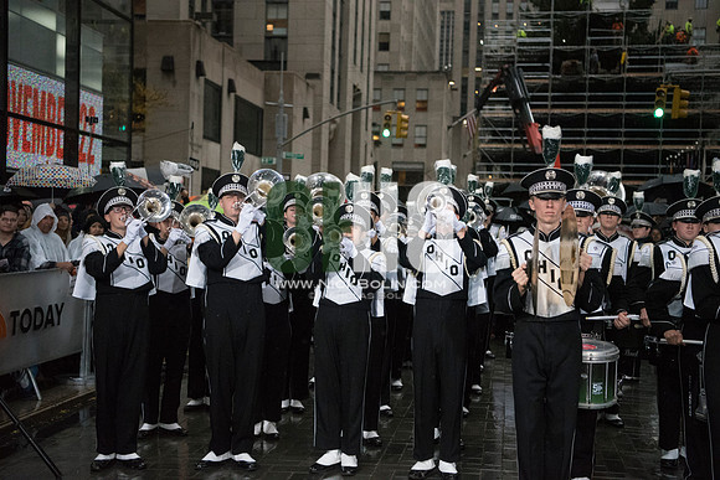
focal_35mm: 50
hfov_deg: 39.6
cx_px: 360
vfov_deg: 27.0
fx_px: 1000
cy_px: 240
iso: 10000
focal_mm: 50
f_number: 2.8
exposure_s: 1/4000
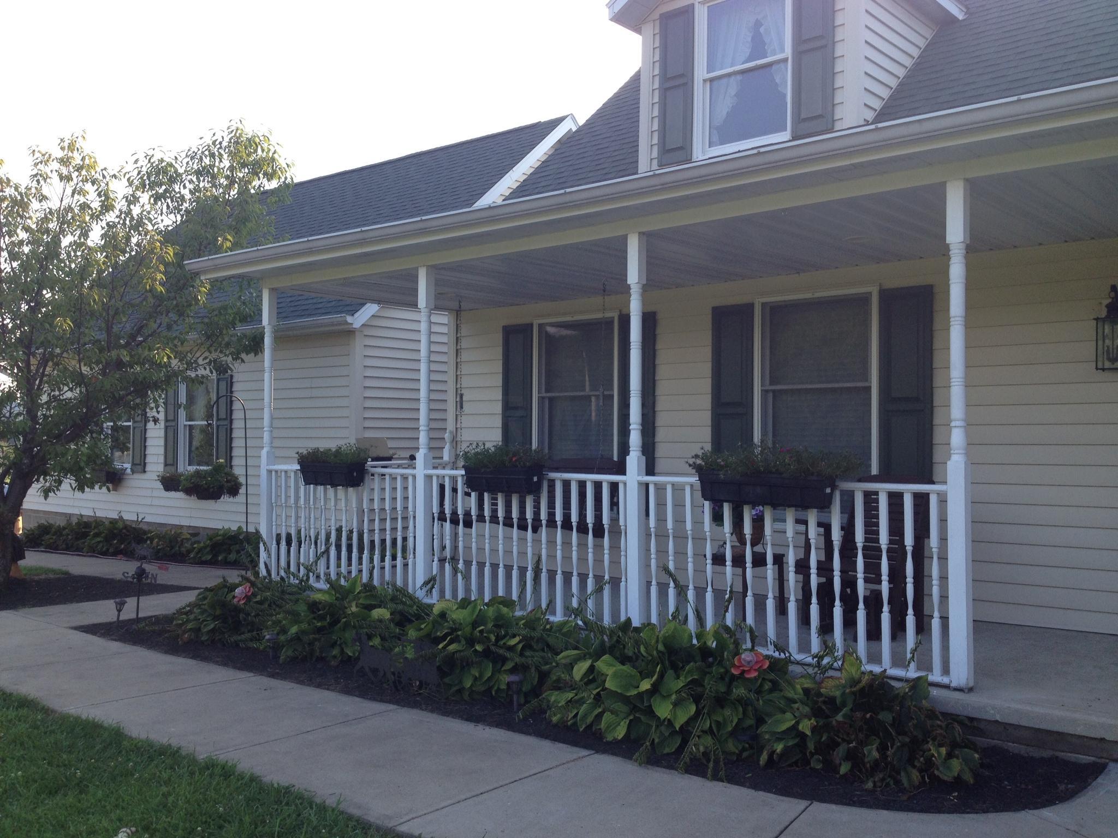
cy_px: 419
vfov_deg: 40.7
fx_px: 1130
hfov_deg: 52.6
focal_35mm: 35
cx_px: 559
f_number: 2.4
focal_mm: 4.28
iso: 50
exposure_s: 1/391
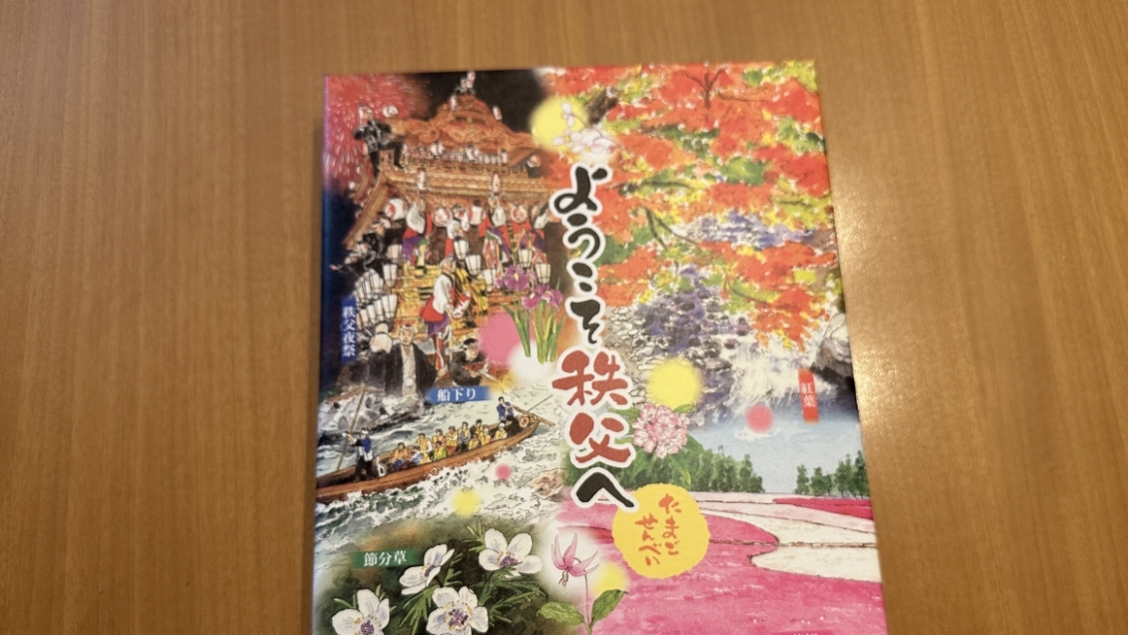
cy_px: 391
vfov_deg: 42.6
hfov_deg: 69.8
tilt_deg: -77.0
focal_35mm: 27
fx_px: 808
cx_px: 581
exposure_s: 1/100
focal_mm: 6.86
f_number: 1.78
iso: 160
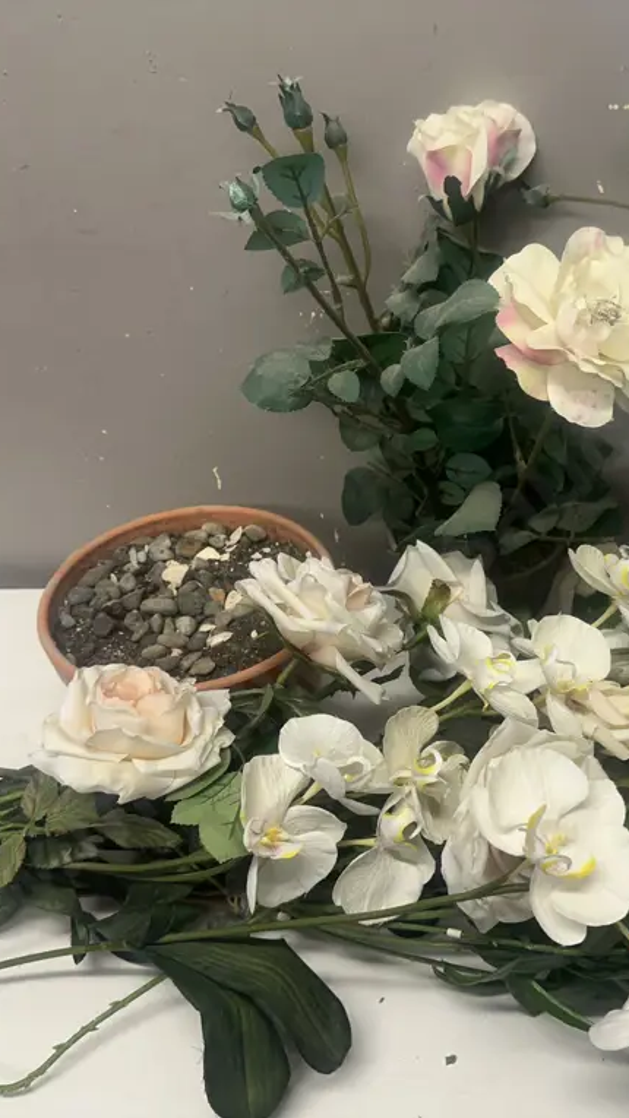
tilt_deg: -36.8
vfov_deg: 56.6
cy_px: 560
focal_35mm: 35
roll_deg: +0.6
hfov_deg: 33.2
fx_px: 1038
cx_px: 452
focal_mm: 6.86
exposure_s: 1/100
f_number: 1.78
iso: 125
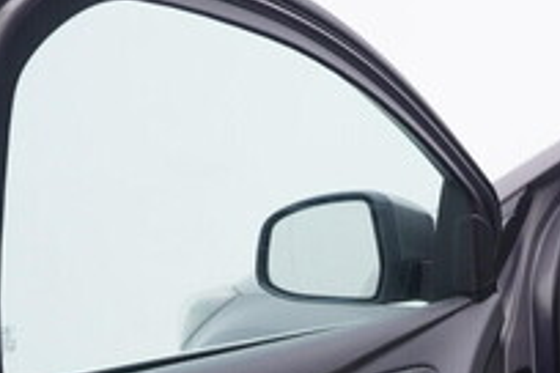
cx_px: 585
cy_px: 429
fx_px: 1509
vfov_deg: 13.8
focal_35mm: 97
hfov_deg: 20.2
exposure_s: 1/50
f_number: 3.2
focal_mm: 24
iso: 125
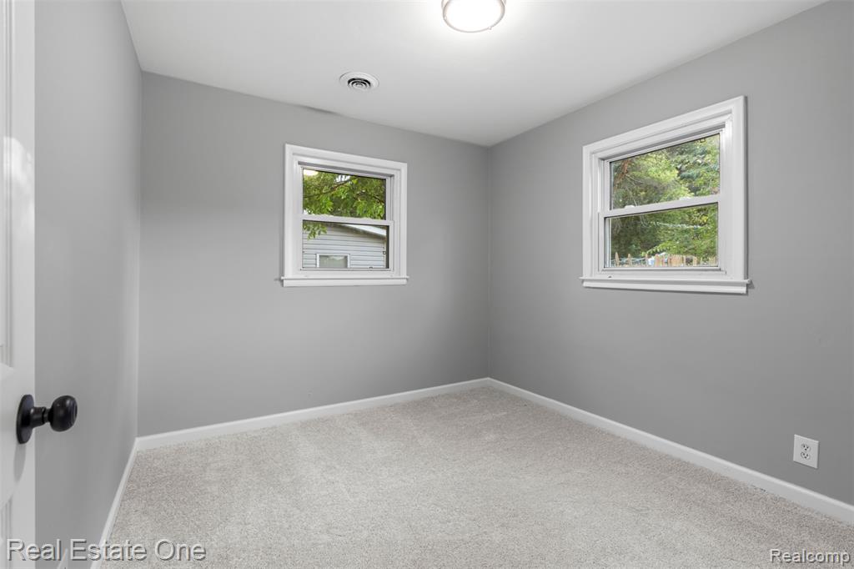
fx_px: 379
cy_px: 284
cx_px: 427
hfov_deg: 96.8
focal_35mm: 16
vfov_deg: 73.7
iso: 400
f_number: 8
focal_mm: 16
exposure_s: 1/2.5
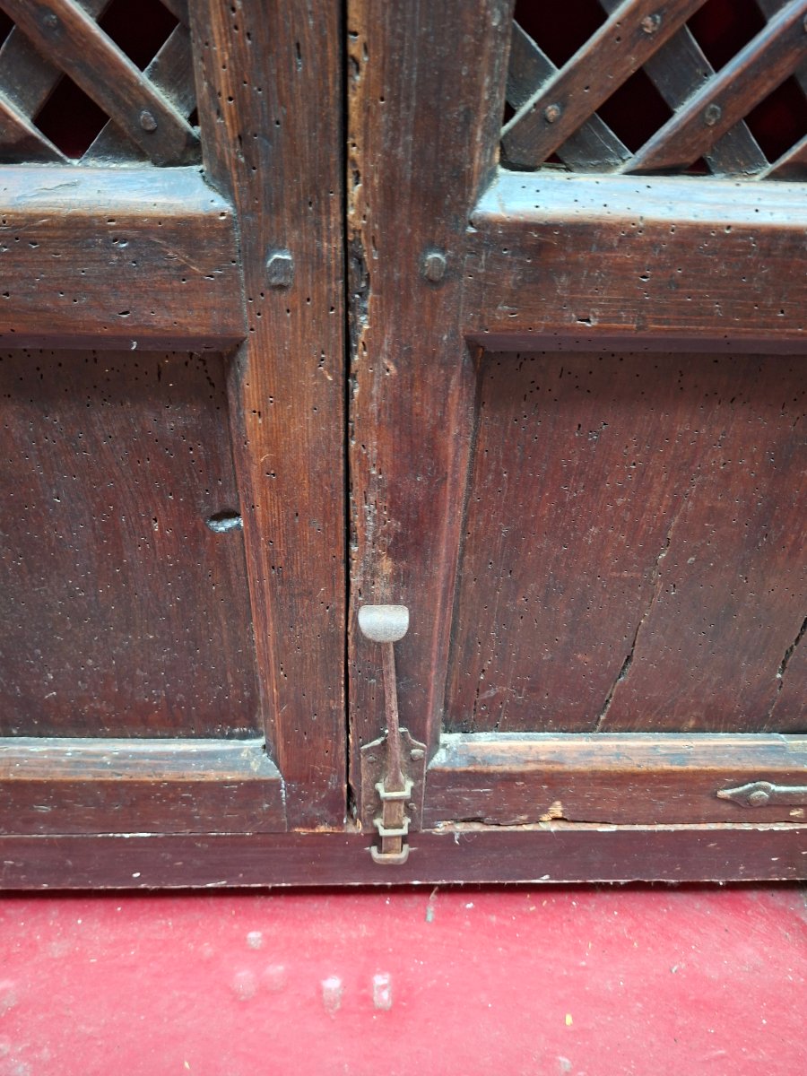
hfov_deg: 58.9
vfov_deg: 73.9
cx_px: 404
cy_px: 538
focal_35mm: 23
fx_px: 715
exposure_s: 1/33
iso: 320
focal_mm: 5.54
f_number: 1.8
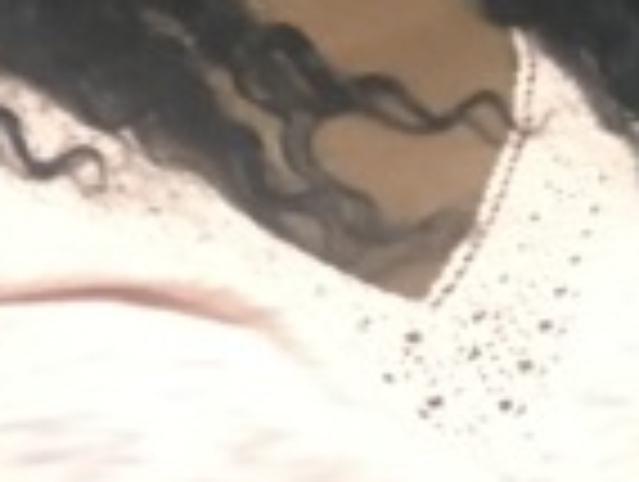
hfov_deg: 11.2
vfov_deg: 9.1
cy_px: 153
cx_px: 1156
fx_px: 3014
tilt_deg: -17.5
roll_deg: +0.0
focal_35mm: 163
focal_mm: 4.15
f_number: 2.2
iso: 500
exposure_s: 1/17
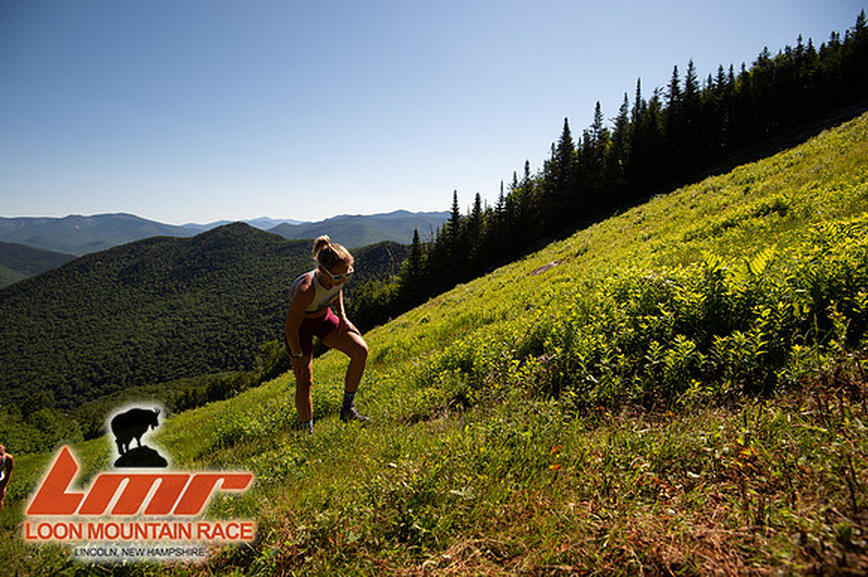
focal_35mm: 16
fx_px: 386
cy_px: 288
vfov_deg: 73.7
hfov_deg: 96.8
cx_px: 434
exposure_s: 1/500
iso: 100
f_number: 5
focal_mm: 16
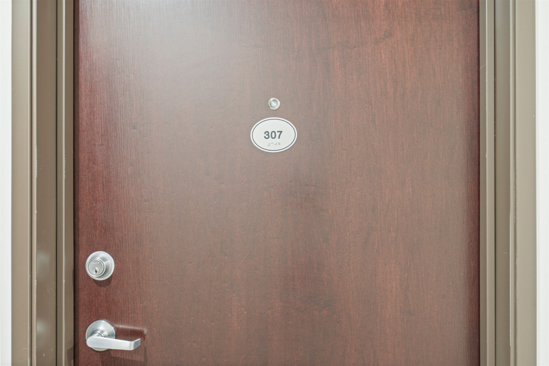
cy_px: 183
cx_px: 274
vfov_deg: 37.9
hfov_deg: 54.4
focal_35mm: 35
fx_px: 534
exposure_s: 8
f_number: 10
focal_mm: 35
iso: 800
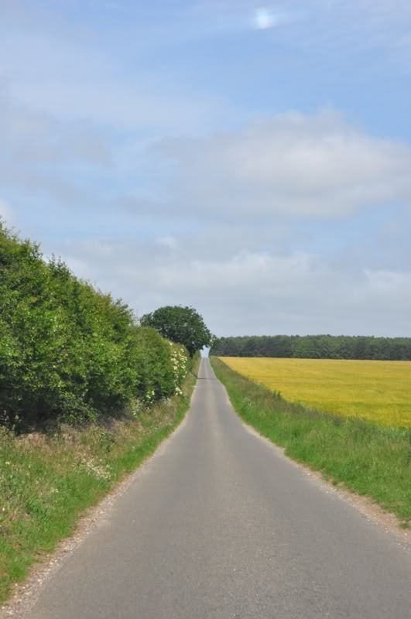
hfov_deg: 17.4
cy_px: 310
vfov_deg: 26.0
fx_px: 1340
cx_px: 206
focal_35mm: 78
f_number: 11
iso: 500
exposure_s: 1/500
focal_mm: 52
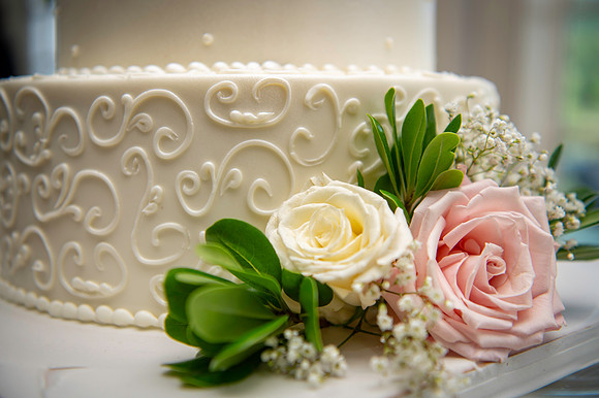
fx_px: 698
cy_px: 199
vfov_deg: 31.9
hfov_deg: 46.4
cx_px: 300
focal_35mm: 42
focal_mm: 42
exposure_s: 1/125
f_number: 3.2
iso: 400
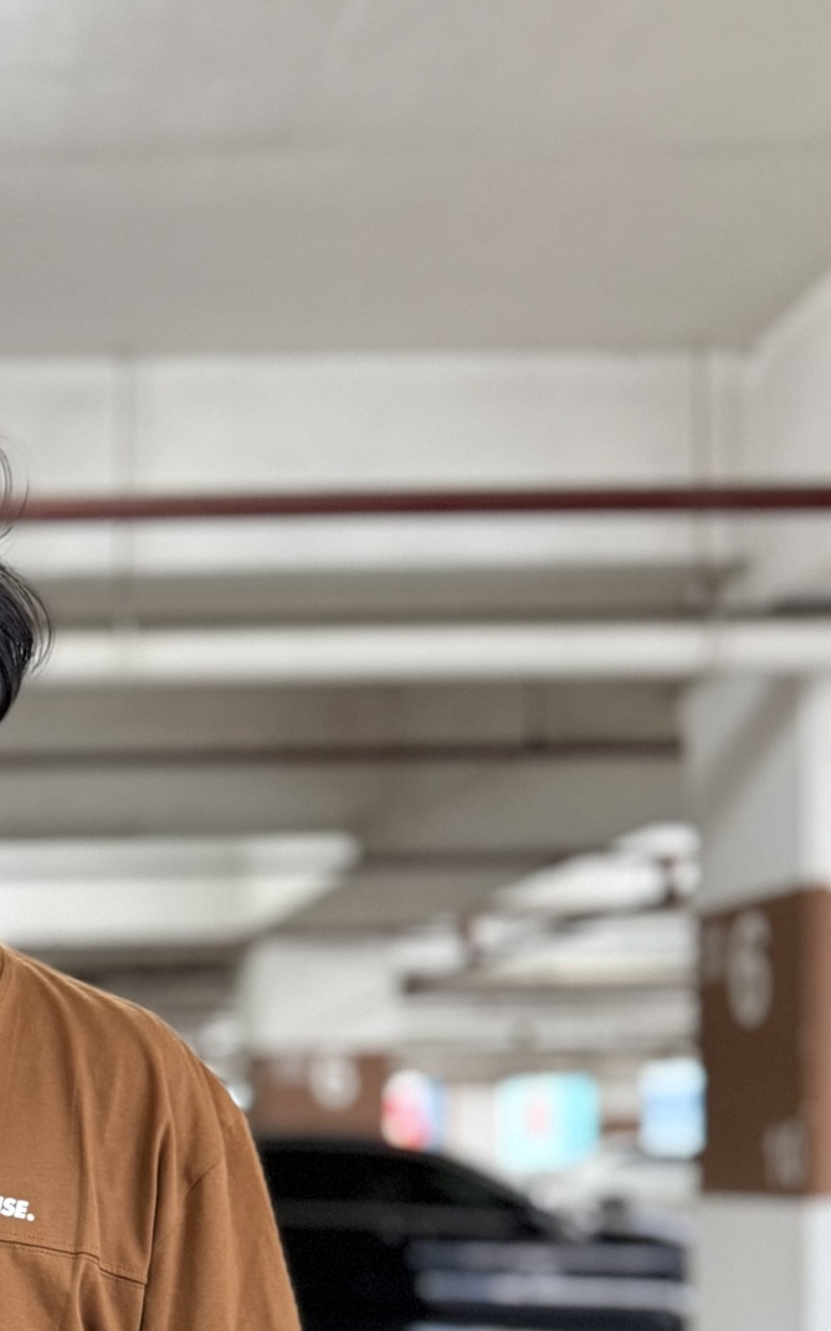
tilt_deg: -0.1
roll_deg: +0.6
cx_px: -152
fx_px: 2066
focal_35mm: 57
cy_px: 1199
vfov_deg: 33.8
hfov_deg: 21.2
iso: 500
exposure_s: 1/50
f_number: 1.78
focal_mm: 6.76
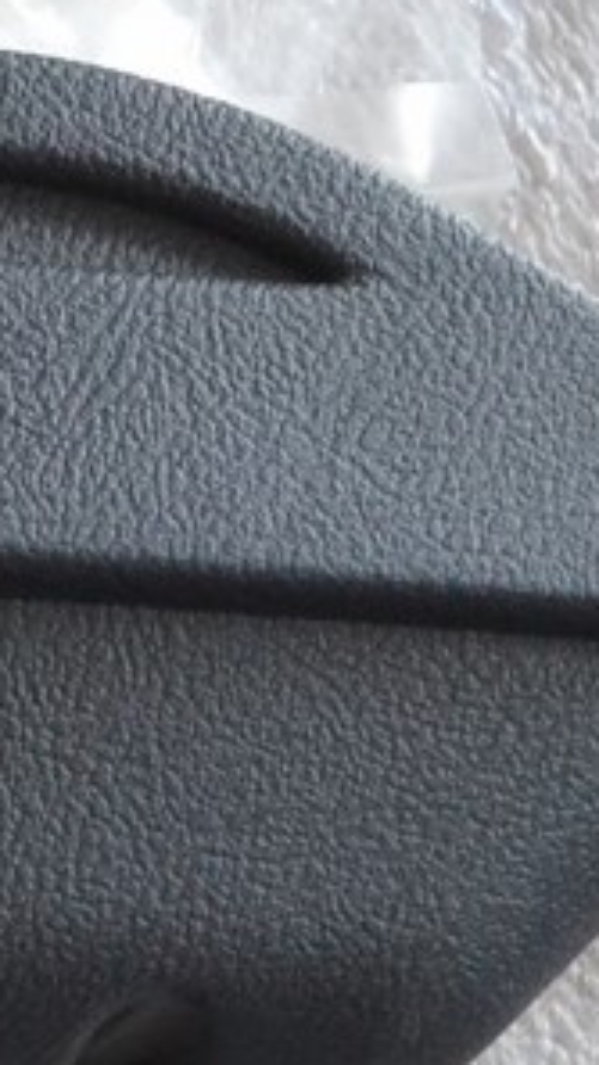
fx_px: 4039
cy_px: 674
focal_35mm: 143
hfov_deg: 7.4
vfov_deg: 15.0
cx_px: -1263
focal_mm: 20
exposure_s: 1/60
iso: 2000
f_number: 3.8
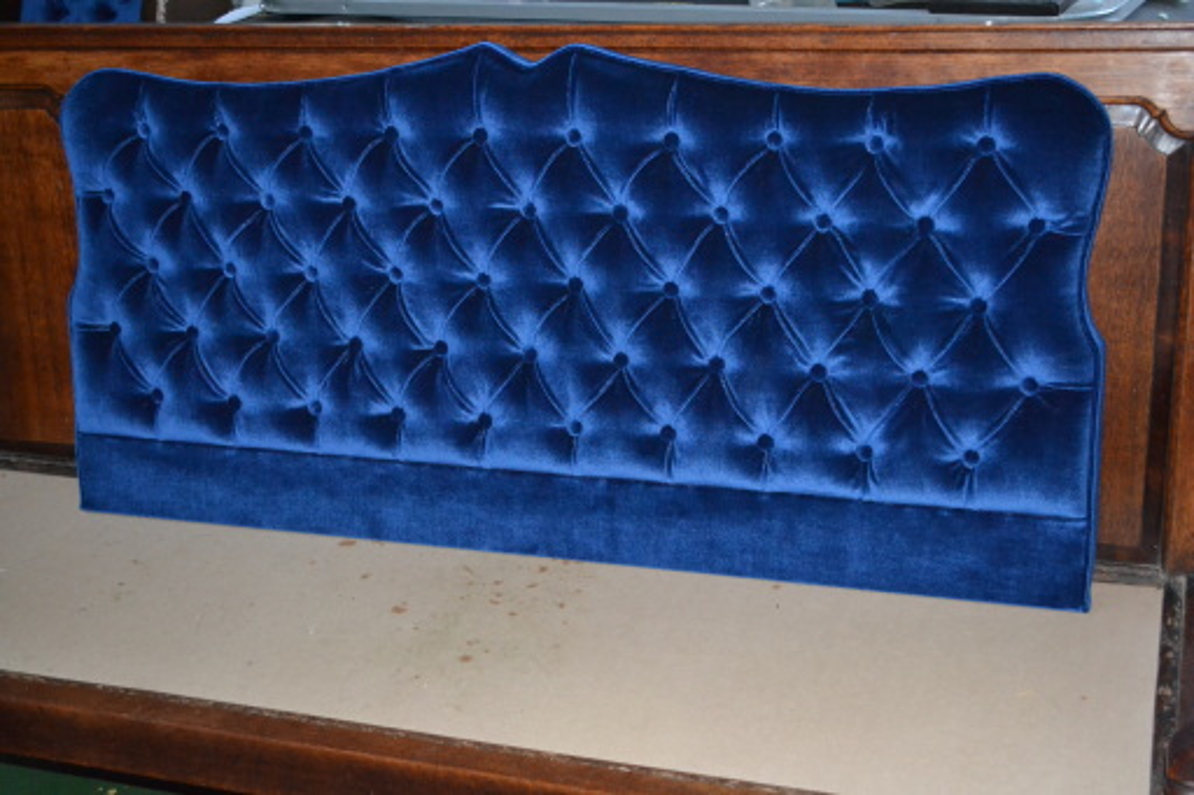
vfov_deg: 26.5
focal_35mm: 51
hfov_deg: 38.9
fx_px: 1691
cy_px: 398
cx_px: 597
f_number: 5
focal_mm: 34
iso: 3200
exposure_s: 1/60
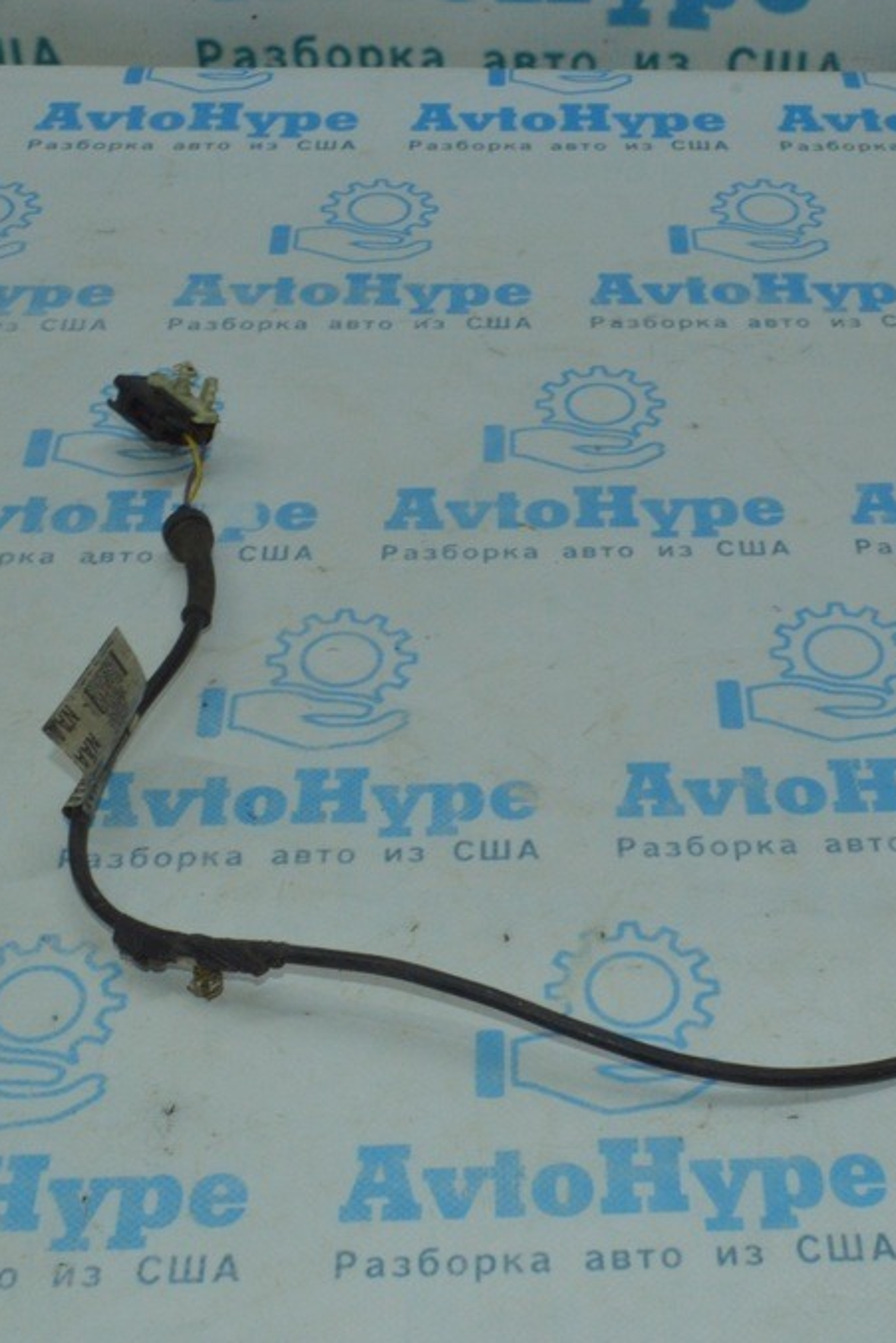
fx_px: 2118
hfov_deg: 23.7
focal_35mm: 57
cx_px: 624
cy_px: 674
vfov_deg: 35.2
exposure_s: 1/40
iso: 1800
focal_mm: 25
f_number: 25
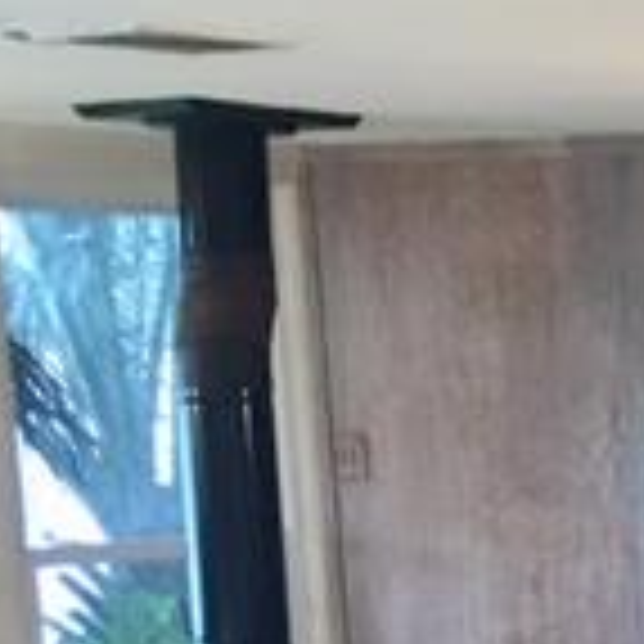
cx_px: 1401
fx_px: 2421
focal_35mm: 115
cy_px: 811
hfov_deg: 12.7
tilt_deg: -10.6
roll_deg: -1.4
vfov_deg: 14.6
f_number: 2.2
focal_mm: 4.15
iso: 80
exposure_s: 1/8
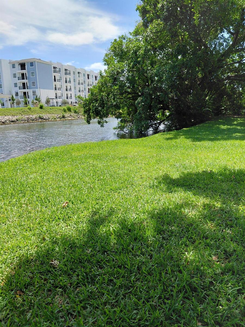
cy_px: 164
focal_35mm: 25
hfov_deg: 54.9
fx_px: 236
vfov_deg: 69.4
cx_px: 122
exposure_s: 1/1352
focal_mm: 4.69
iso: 50
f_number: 1.8
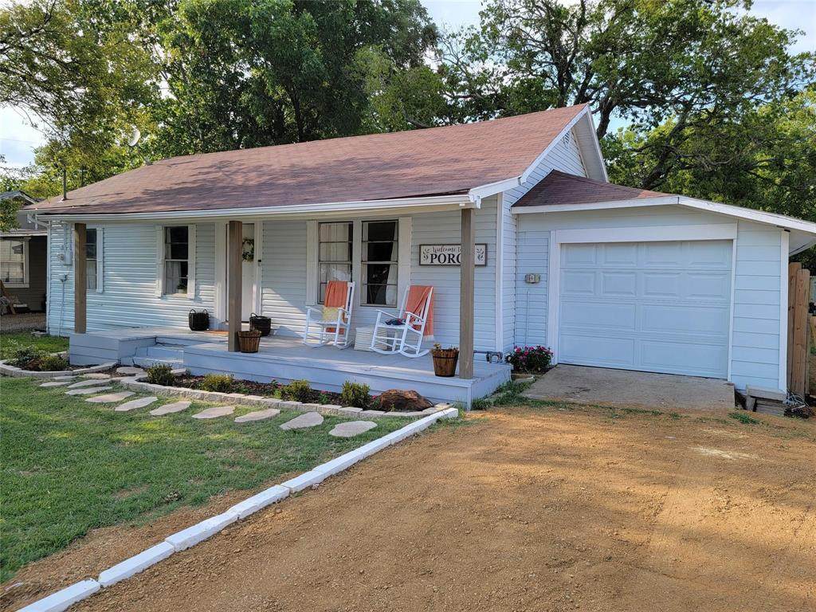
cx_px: 408
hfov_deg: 71.6
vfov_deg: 56.8
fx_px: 566
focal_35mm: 24
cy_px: 306
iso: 16
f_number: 1.8
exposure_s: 1/277
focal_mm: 6.7
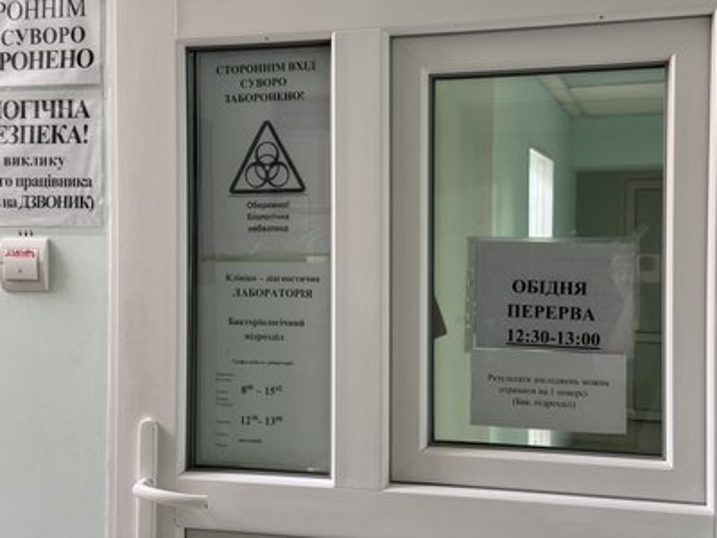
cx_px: 358
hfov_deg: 39.7
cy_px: 269
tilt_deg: -0.3
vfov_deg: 30.3
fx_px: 994
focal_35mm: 48
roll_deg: +0.2
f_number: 1.78
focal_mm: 6.76
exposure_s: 1/50
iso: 200
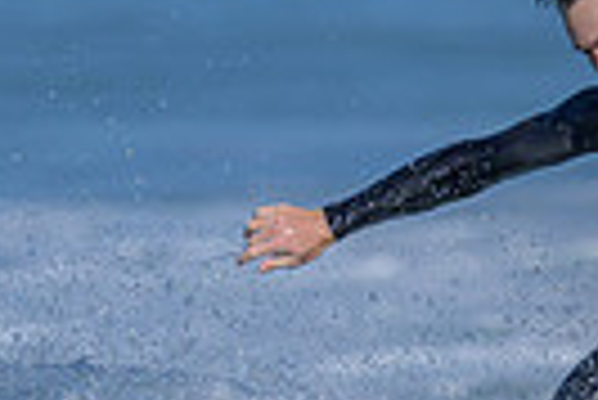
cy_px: 761
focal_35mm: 4420
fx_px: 73500
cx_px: 677
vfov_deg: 0.3
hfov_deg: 0.5
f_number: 6.3
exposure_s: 1/2000
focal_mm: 800
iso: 200
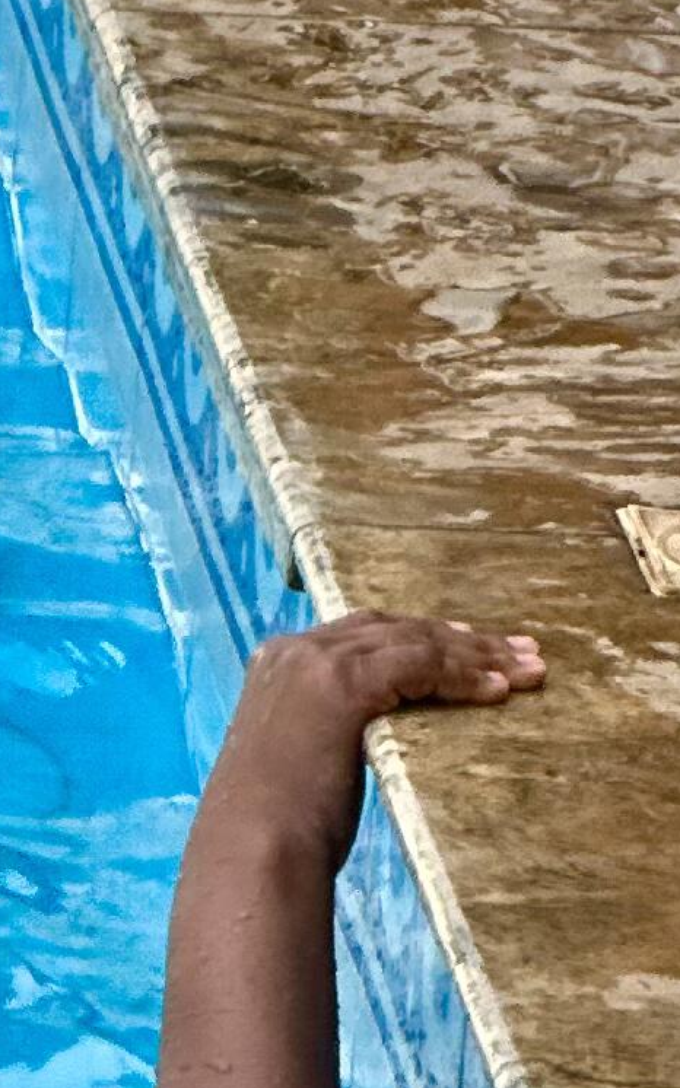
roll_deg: -2.7
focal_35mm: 441
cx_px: -773
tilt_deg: -21.5
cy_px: 2345
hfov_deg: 3.0
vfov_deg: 4.7
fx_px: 13081
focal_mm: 9
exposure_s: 1/188
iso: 25
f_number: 2.8
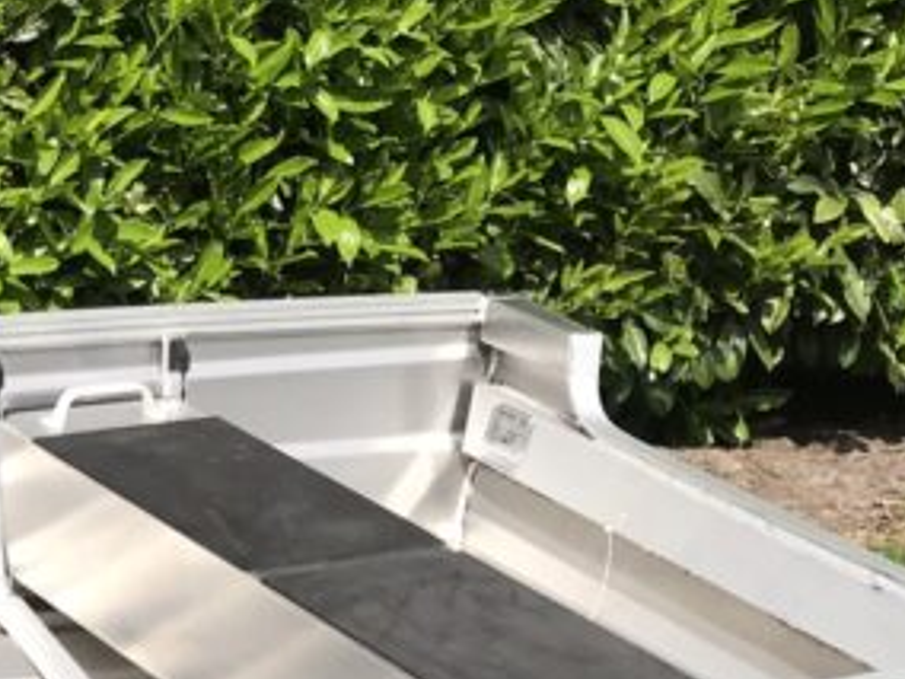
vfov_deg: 14.2
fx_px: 2641
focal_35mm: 101
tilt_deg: -21.3
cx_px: -284
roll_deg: -1.9
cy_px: 794
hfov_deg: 18.1
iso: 20
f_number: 1.8
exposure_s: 1/1773
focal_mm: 3.99
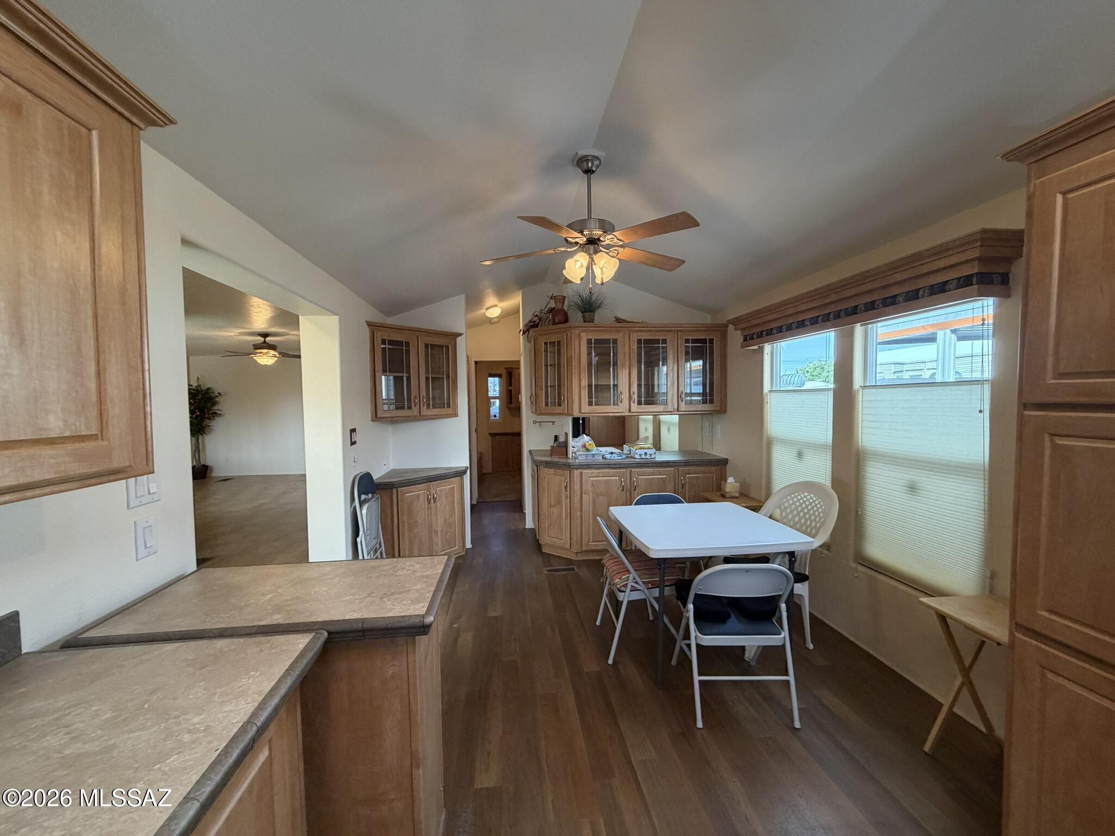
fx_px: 451
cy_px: 418
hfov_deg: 102.1
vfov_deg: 85.7
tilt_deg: -2.7
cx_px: 558
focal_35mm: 14
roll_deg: +0.8
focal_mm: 2.22
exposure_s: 1/120
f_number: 2.2
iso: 250
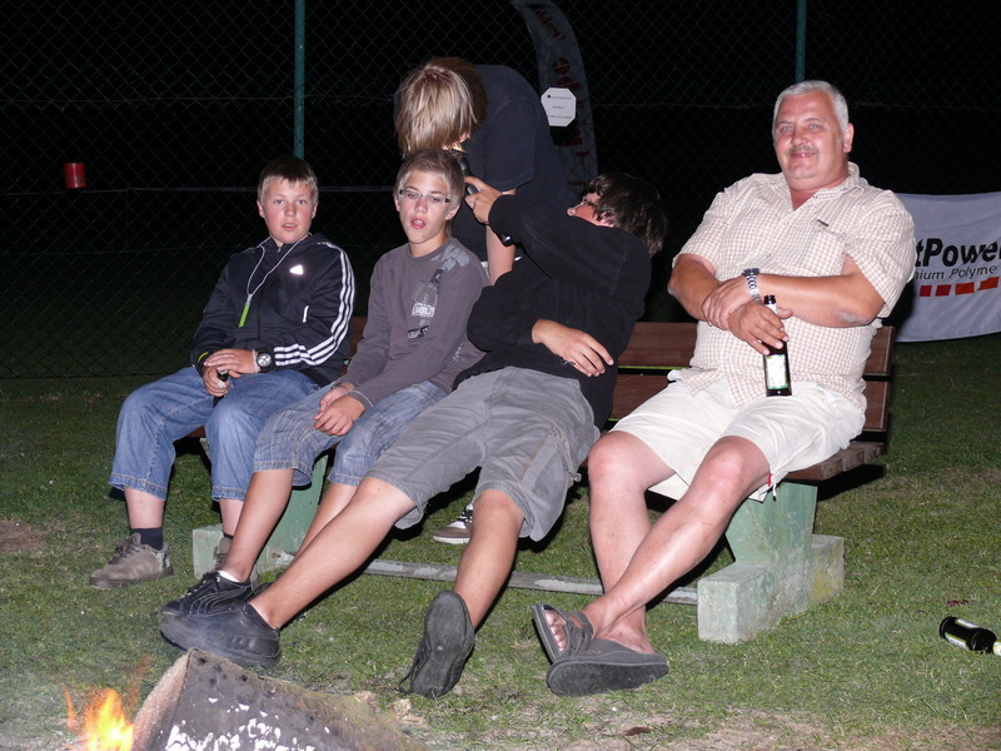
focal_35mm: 69
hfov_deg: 28.2
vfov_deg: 21.3
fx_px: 1995
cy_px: 376
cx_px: 500
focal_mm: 14.7
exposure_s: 1/30
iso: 100
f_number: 3.2
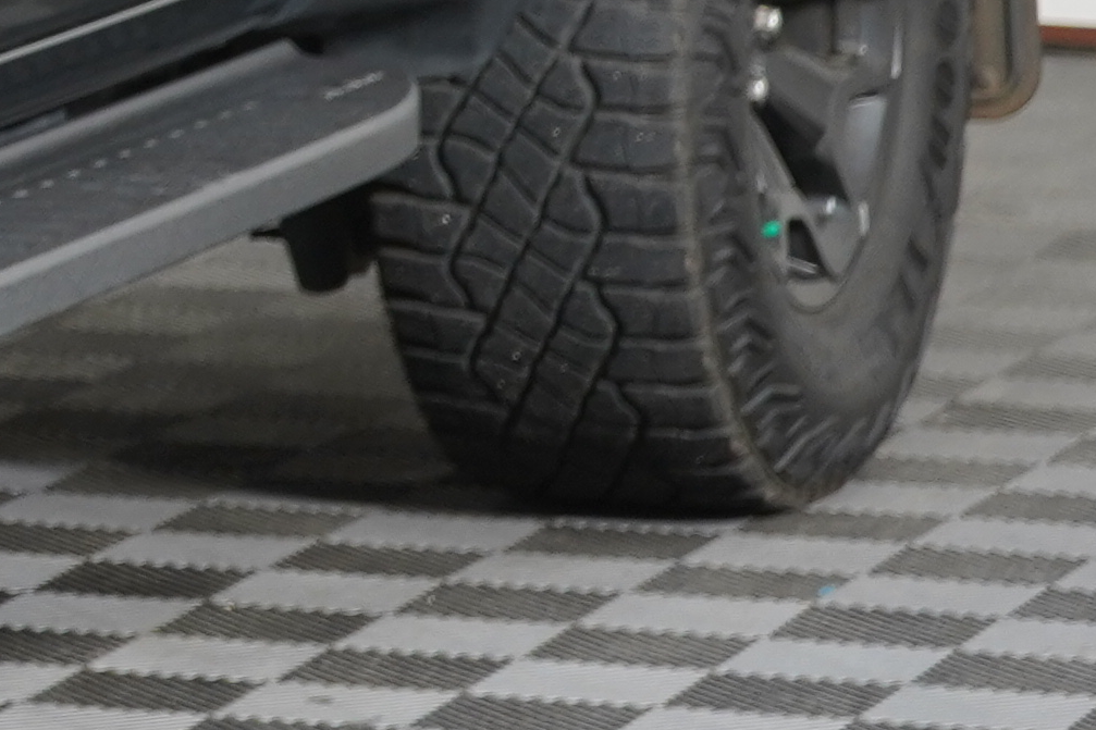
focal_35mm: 298
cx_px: -1887
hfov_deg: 6.5
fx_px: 9070
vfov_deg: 4.6
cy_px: -373
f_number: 4.5
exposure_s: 1/60
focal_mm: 50
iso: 640
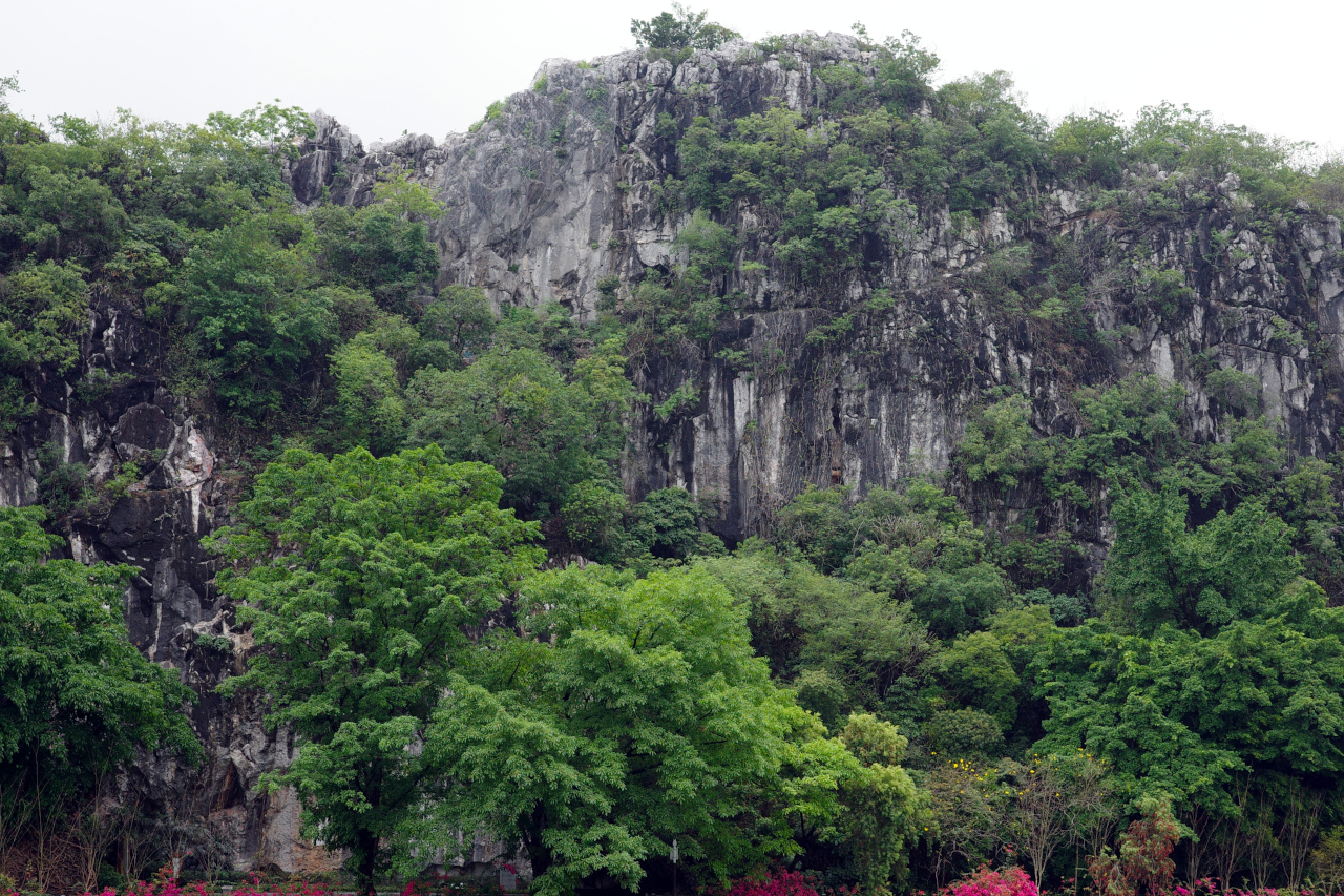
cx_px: 690
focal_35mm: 60
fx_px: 2240
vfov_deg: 22.6
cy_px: 491
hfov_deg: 33.4
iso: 200
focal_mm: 26
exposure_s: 1/400
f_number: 5
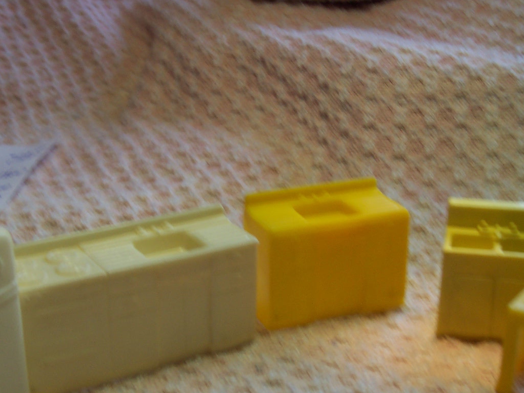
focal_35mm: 54
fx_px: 818
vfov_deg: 27.0
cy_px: 217
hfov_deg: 35.5
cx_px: 250
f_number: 3
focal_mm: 7
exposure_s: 1/90
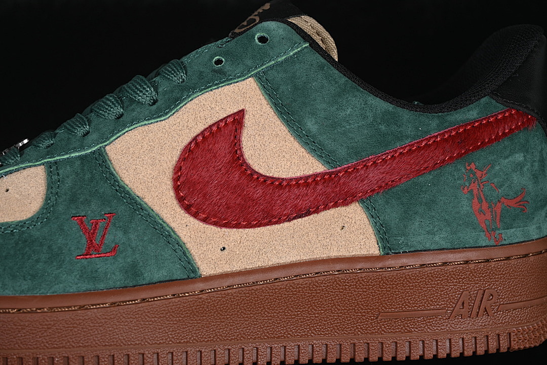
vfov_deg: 18.2
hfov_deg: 27.0
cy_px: 182
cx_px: 274
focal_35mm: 75
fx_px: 1139
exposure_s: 1/60
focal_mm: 50
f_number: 6.3
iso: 160
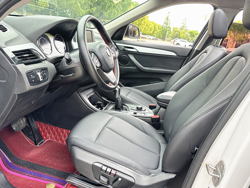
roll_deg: -9.4
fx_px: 195
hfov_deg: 65.3
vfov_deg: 51.3
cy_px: 90
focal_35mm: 27
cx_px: 129
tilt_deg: -15.3
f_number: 1.78
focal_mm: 6.86
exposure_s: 1/157
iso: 125
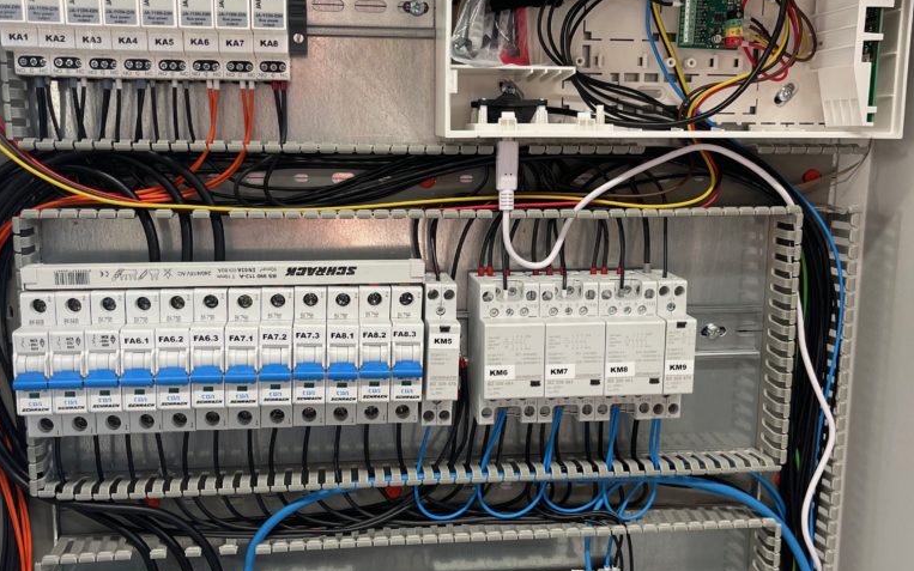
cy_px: 298
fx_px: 922
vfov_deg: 34.4
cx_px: 455
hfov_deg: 52.7
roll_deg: +0.6
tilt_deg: -10.5
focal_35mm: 37
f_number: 1.6
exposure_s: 1/100
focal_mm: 5.1
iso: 125
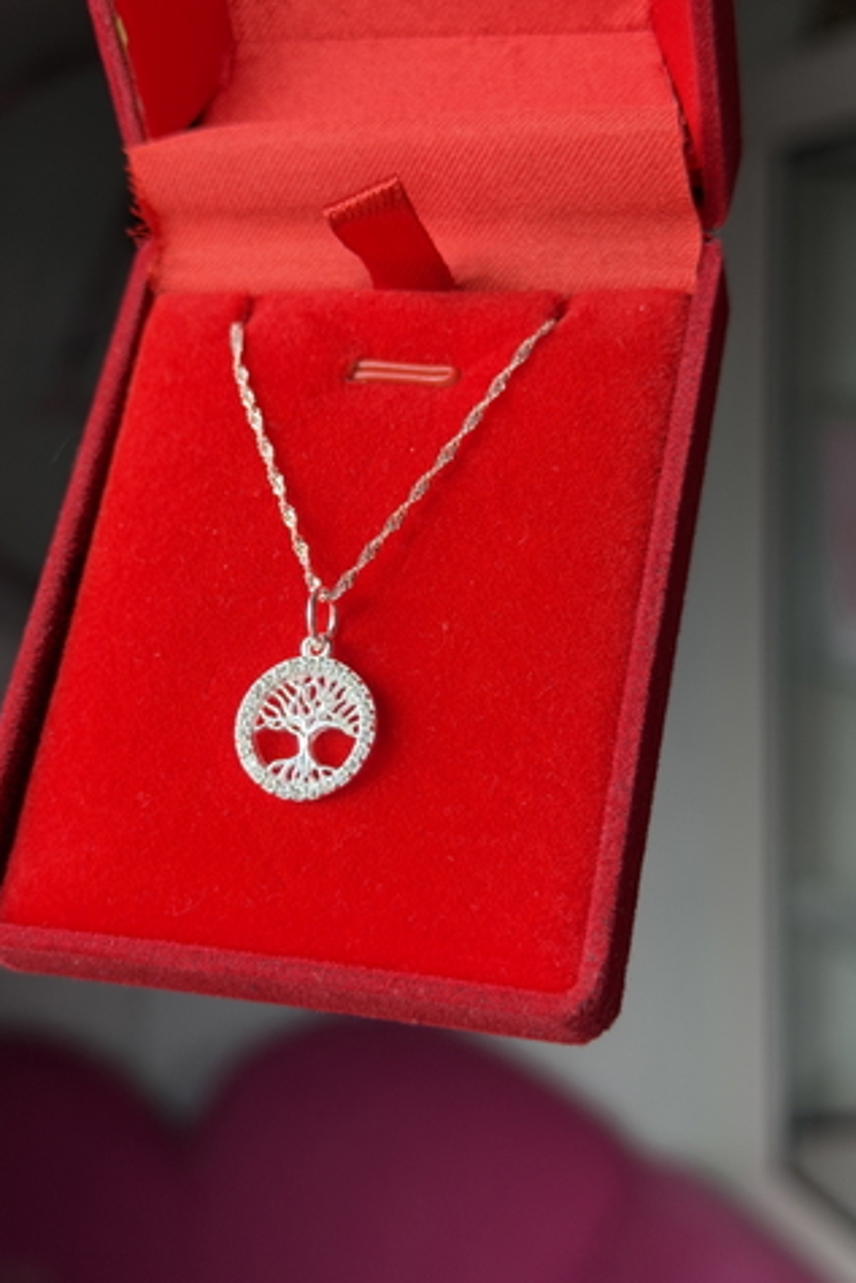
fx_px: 1996
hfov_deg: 24.2
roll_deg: -0.3
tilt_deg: -4.2
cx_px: 354
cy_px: 566
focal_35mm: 56
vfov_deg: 35.6
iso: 50
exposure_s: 1/122
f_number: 1.78
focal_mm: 6.76
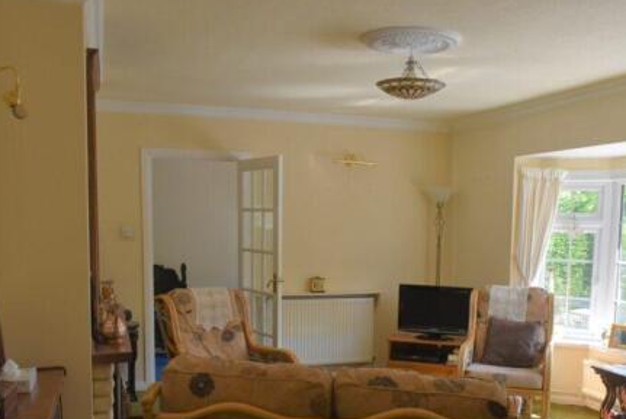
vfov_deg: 32.2
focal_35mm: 41
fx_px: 713
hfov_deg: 47.3
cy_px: 303
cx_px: 354
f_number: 5
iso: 400
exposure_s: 1/250
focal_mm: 18
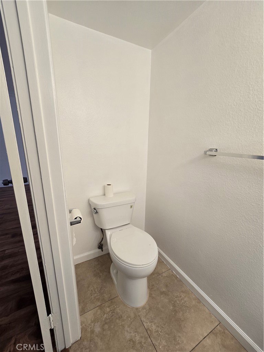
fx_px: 132
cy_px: 176
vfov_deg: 106.2
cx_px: 132
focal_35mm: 13
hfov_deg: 89.9
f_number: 2.2
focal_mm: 2.2
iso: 64
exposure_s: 1/60
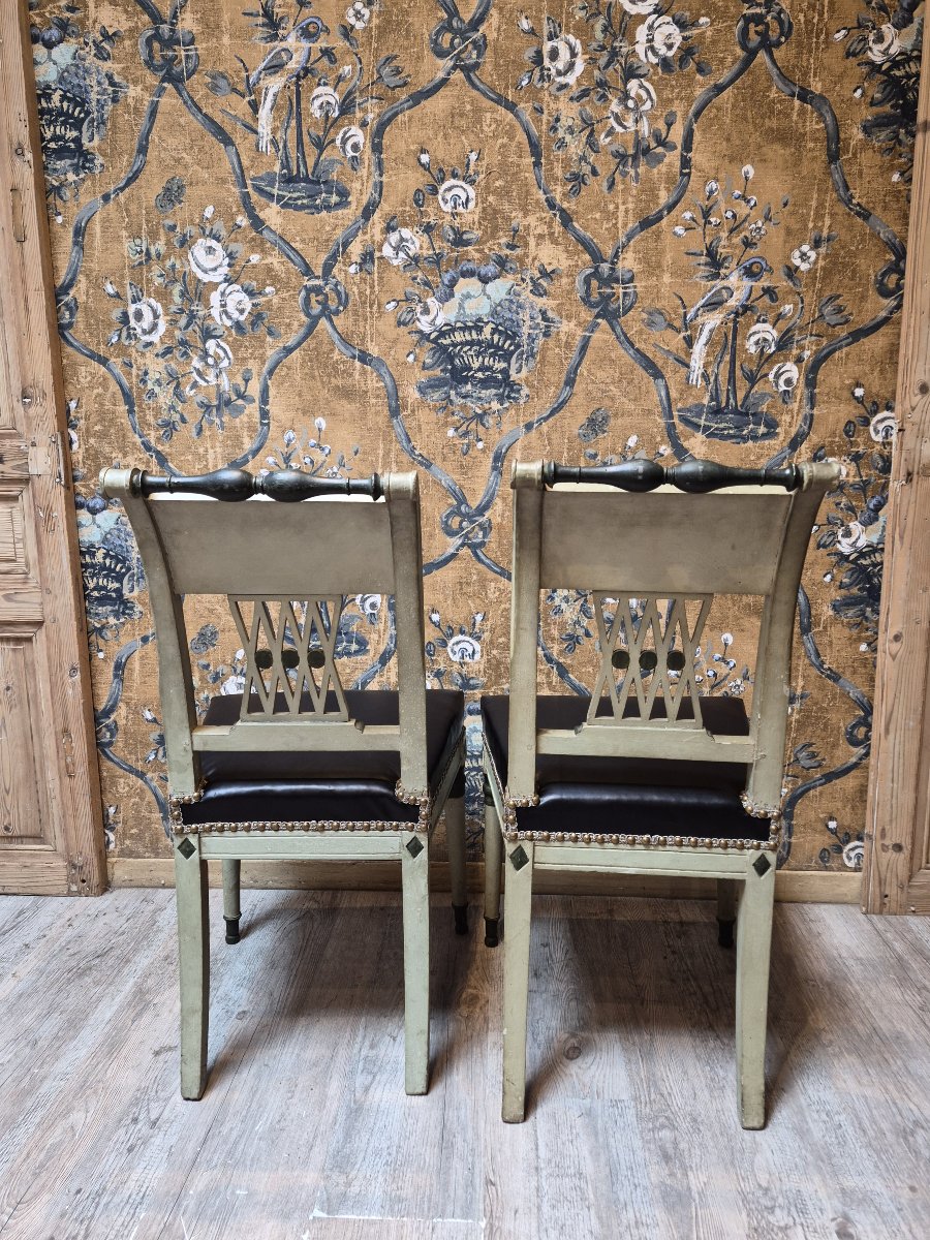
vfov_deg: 73.9
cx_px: 465
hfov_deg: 58.9
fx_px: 824
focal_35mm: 23
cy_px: 620
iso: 250
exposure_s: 1/100
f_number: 1.8
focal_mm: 5.4
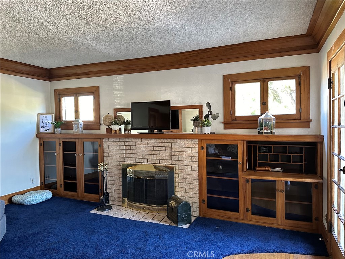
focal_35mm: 24
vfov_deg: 56.8
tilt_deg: -1.5
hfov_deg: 71.6
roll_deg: +0.4
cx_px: 172
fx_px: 239
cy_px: 130
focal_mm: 6.86
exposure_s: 1/60
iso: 400
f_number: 1.78
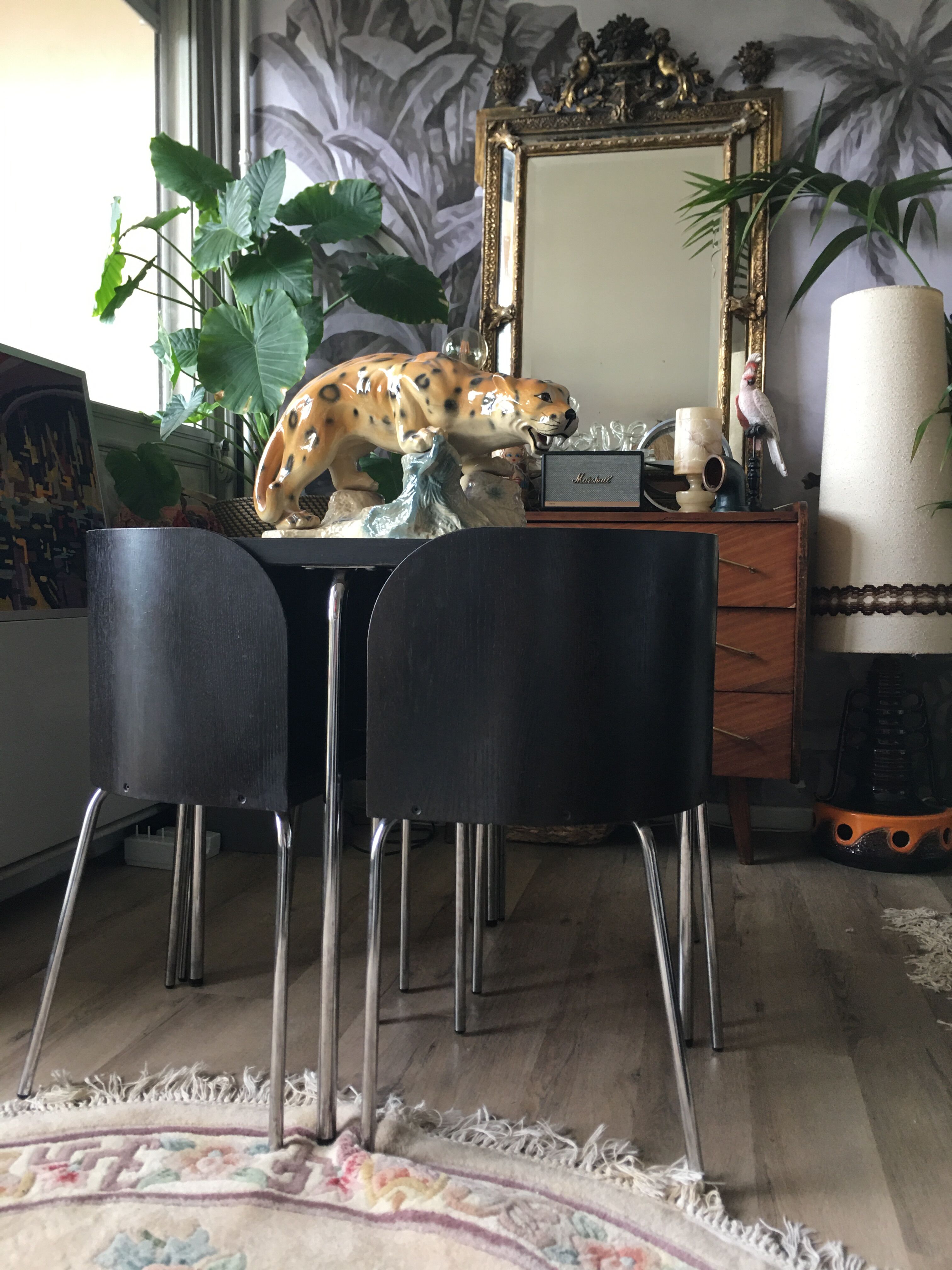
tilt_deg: -2.2
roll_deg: -0.3
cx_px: 476
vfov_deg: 61.7
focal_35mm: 29
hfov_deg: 48.2
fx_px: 1063
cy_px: 635
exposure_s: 1/33
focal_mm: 4.15
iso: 50
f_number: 2.2
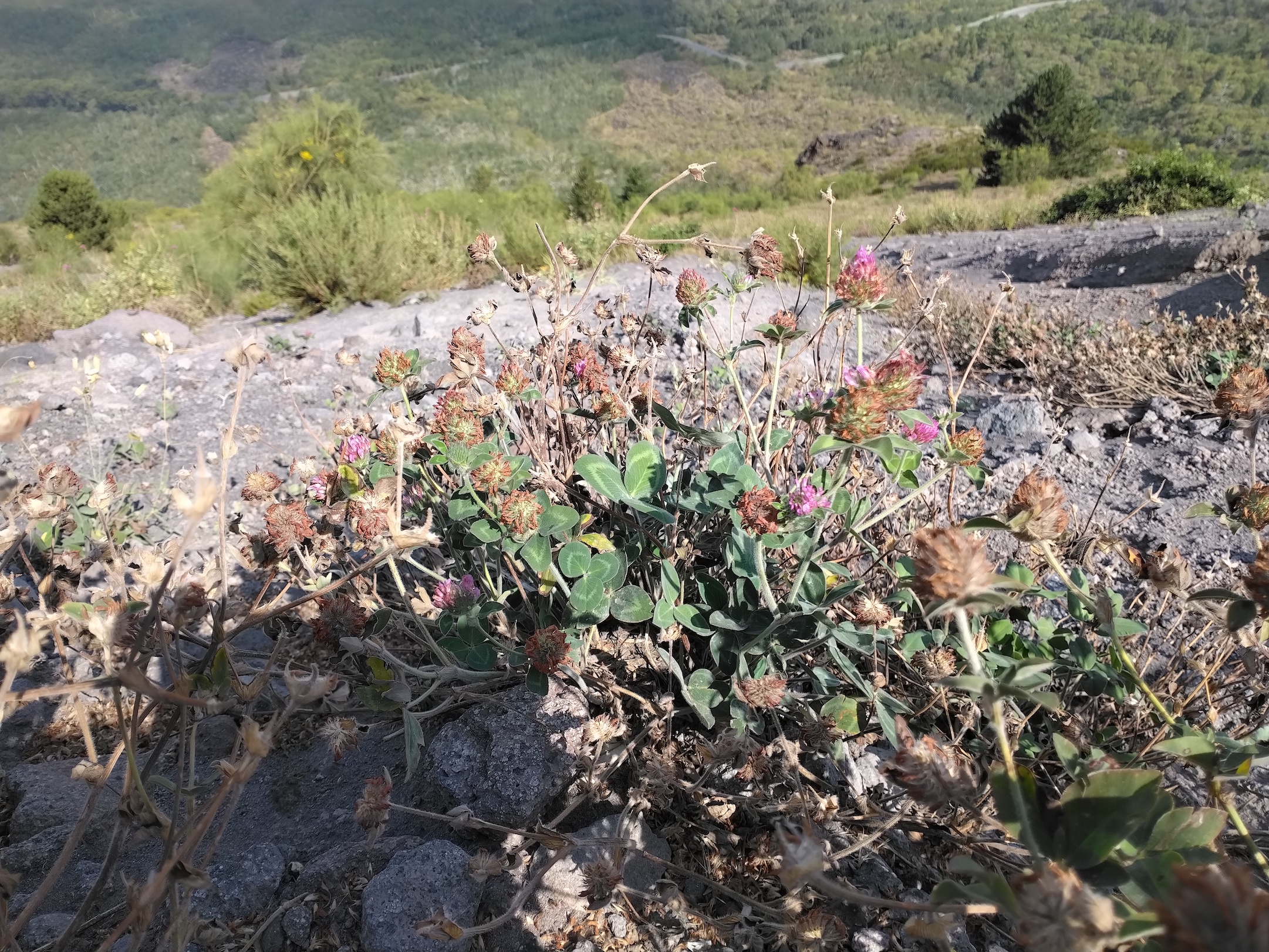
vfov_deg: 51.4
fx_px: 990
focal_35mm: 27
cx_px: 634
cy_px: 476
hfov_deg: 65.3
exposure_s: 1/306
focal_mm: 4.05
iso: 100
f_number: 1.8
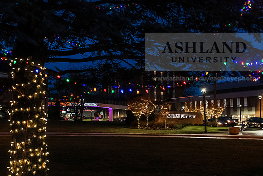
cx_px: 132
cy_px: 88
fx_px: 409
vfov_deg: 24.2
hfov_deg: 35.6
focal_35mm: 56
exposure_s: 1/25
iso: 5000
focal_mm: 56
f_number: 7.1
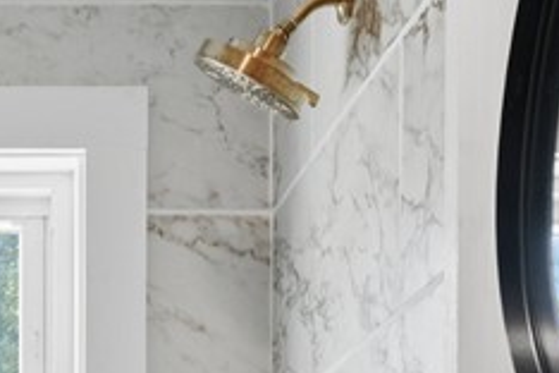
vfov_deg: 11.8
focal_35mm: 102
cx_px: -136
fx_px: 1584
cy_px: 787
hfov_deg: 18.8
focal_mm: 22
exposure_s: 1/8
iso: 320
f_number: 8
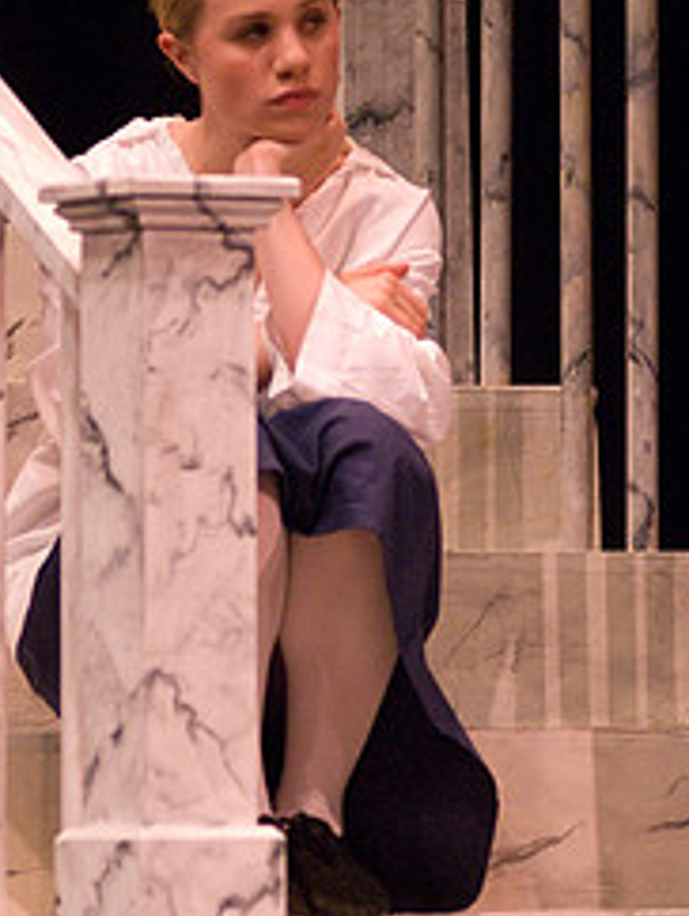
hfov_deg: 3.5
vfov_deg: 4.6
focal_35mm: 429
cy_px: 405
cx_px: 240
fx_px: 11365
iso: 1600
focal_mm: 160
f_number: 2.8
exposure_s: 1/250
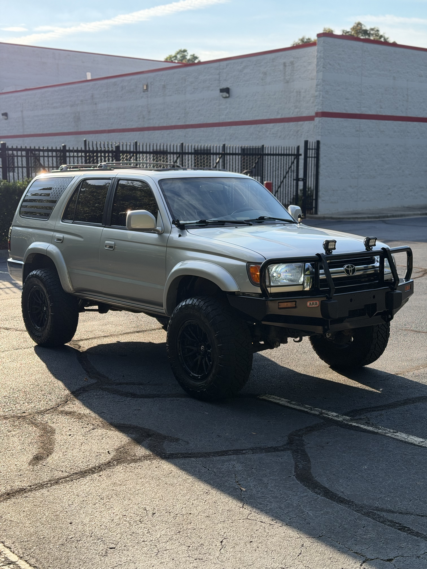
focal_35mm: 48
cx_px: 214
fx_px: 789
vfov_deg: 39.7
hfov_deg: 30.3
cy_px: 284
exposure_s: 1/1931
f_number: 1.78
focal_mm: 6.76
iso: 100
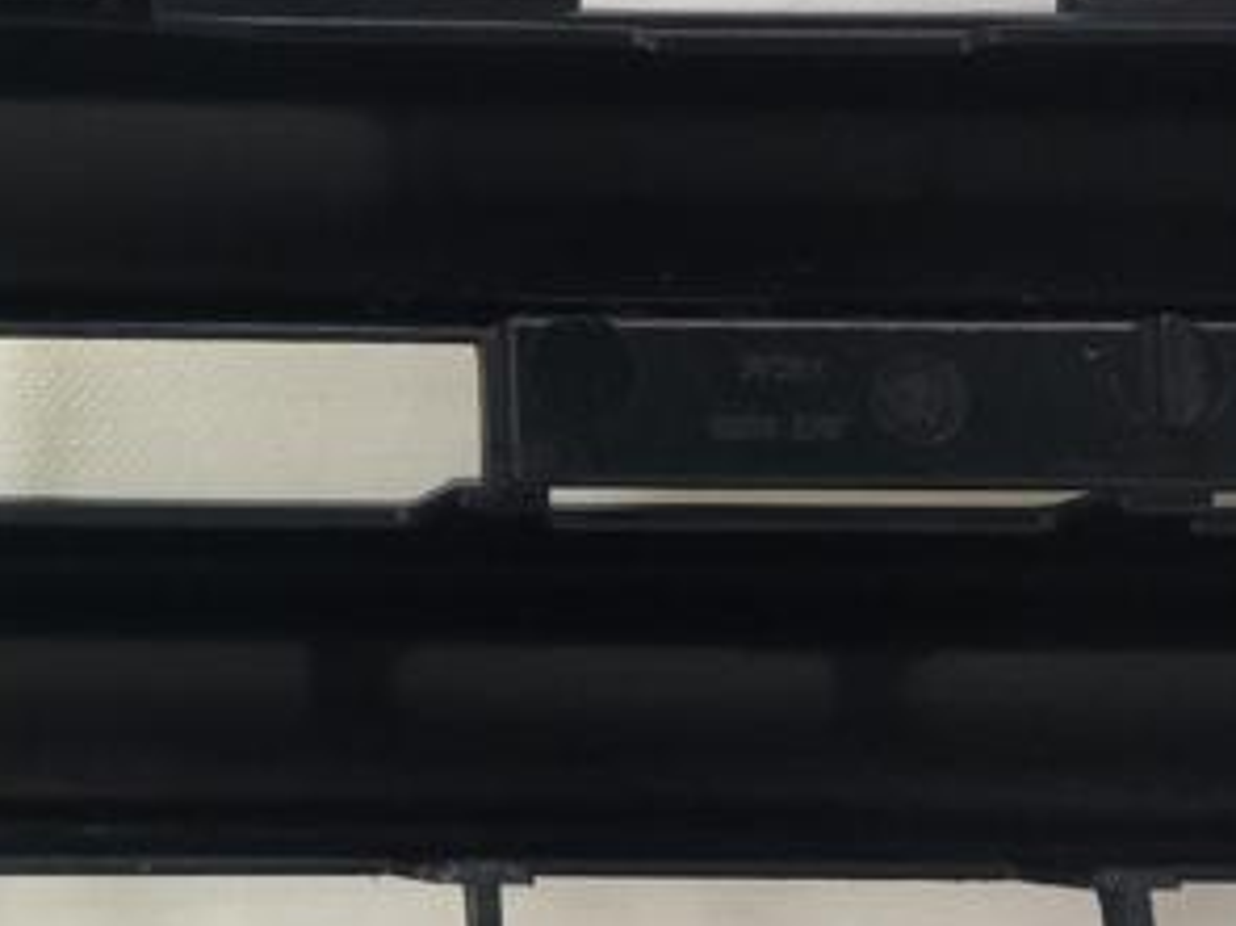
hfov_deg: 28.5
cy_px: 507
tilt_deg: -14.5
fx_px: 2249
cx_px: -50
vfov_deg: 23.3
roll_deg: +0.3
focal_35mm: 63
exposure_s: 1/244
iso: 25
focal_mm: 4.15
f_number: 2.2
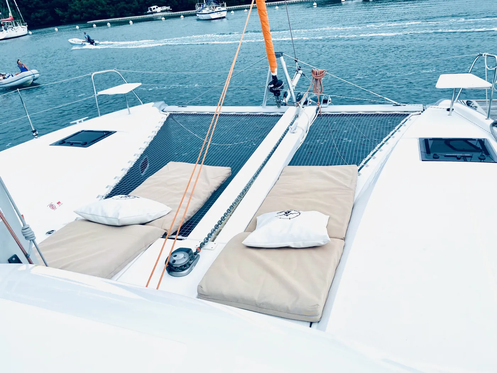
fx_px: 373
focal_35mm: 26
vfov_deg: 53.1
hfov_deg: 67.3
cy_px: 186
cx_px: 248
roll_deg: +6.5
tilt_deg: -26.5
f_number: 1.8
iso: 32
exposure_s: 1/6410
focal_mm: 4.25
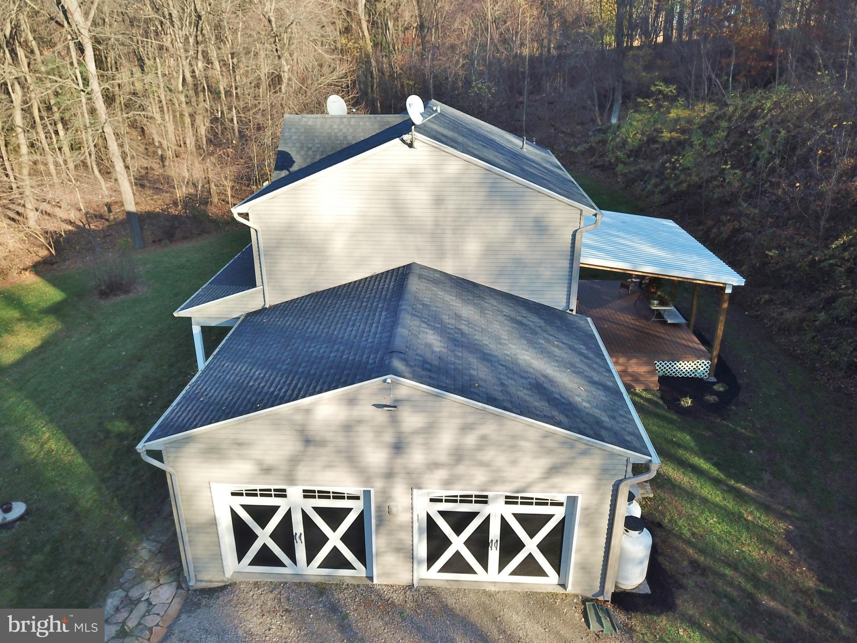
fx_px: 644
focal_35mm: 26
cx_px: 428
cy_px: 322
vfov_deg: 53.1
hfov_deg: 67.3
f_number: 2.2
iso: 100
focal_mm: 4.73
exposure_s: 1/318
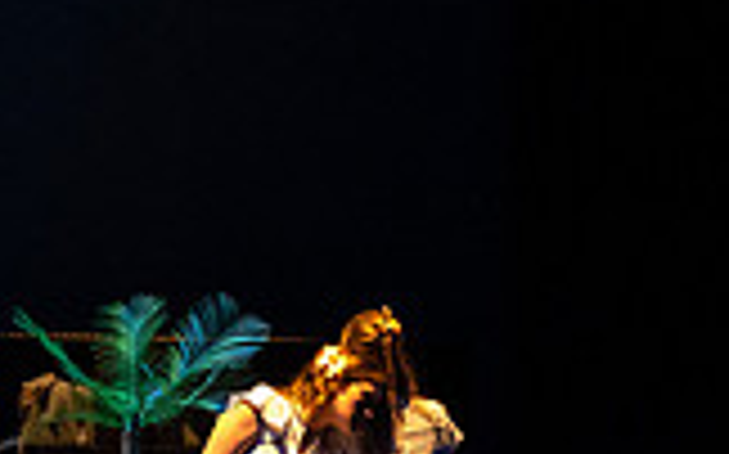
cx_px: 170
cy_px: 505
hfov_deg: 7.0
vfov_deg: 4.4
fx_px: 5956
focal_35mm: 300
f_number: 3.5
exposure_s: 1/320
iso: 4000
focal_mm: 75
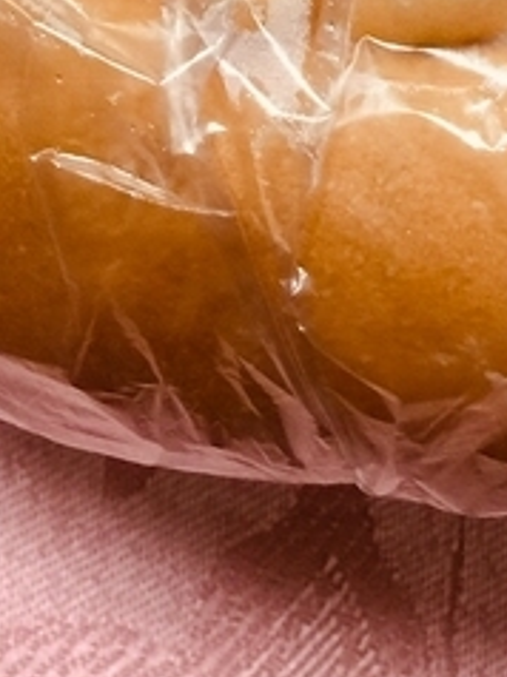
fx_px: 2445
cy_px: -515
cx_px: 681
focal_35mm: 125
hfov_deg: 11.5
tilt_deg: -65.5
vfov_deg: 14.1
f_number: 2.2
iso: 40
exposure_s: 1/30
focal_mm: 4.15
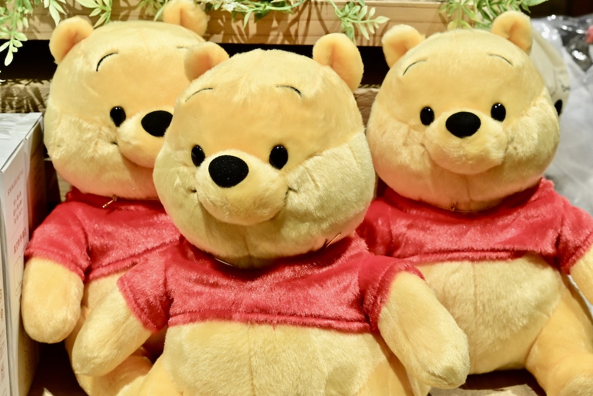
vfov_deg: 22.6
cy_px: 198
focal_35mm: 60
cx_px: 296
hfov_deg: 33.4
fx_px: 988
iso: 6400
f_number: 14
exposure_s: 1/125
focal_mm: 60
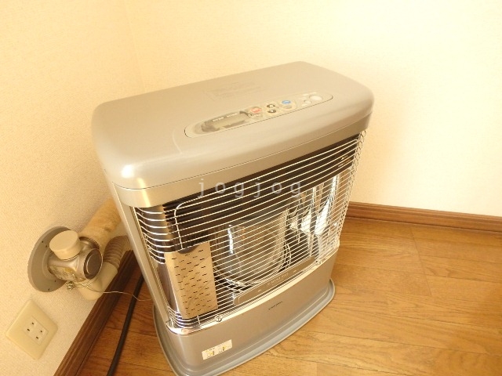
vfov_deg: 63.4
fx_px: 305
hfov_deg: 79.0
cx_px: 251
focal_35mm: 21
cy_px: 188
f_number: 3.5
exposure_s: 1/30
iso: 500
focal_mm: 3.7
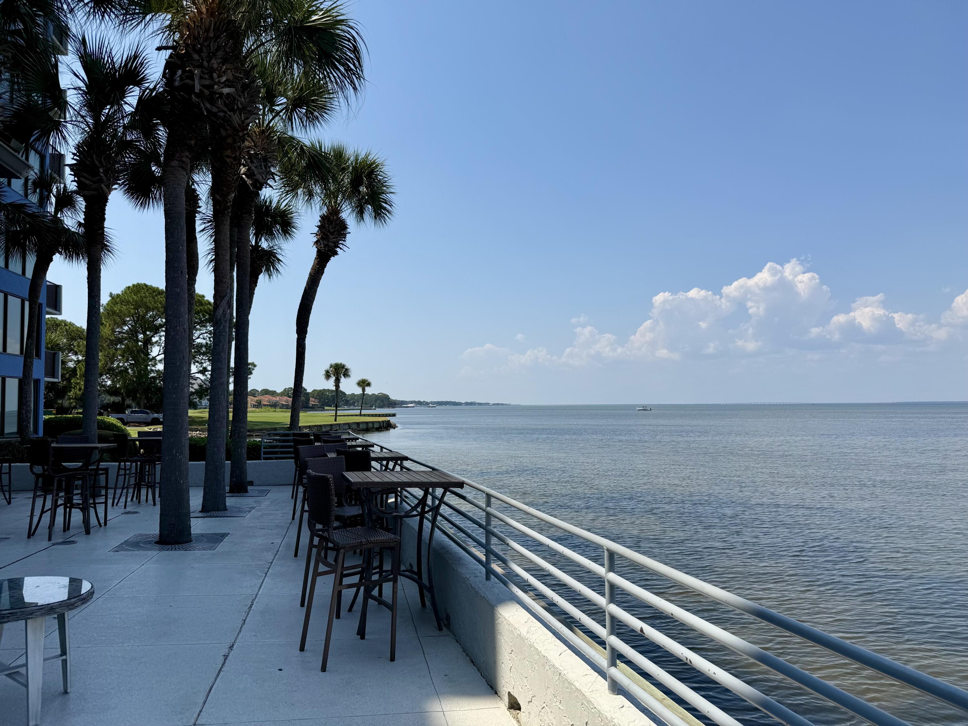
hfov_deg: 71.6
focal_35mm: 24
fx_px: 671
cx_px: 484
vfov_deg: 56.8
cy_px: 363
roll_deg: +0.0
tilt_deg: +2.9
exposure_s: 1/7353
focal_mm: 6.76
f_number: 1.78
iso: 80
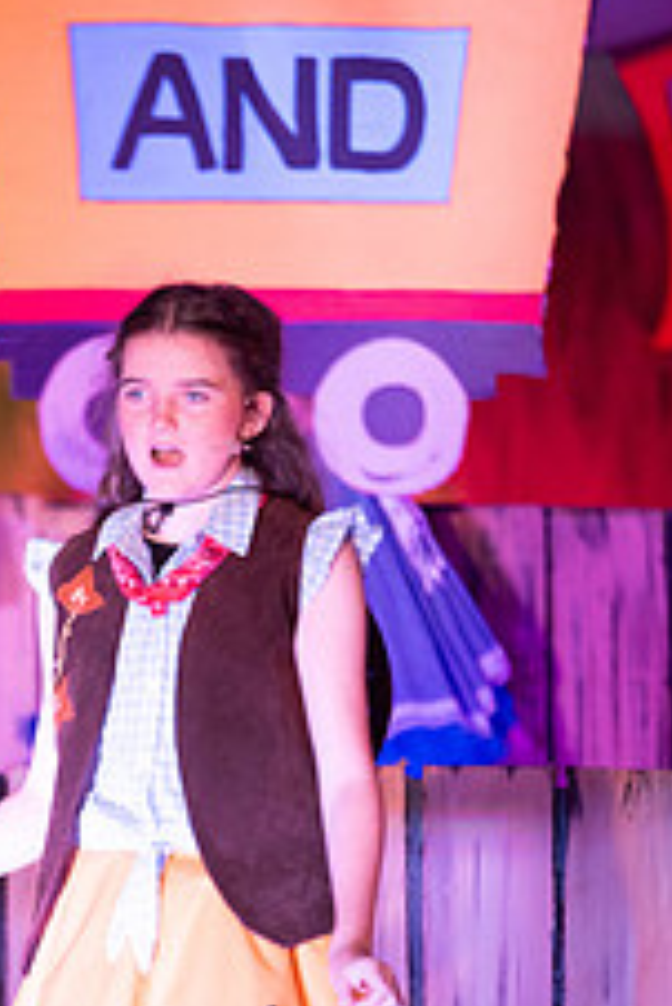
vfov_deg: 5.2
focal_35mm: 398
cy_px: 797
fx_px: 11126
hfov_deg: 3.5
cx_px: 107
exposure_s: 1/200
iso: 1000
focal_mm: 200
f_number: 2.8
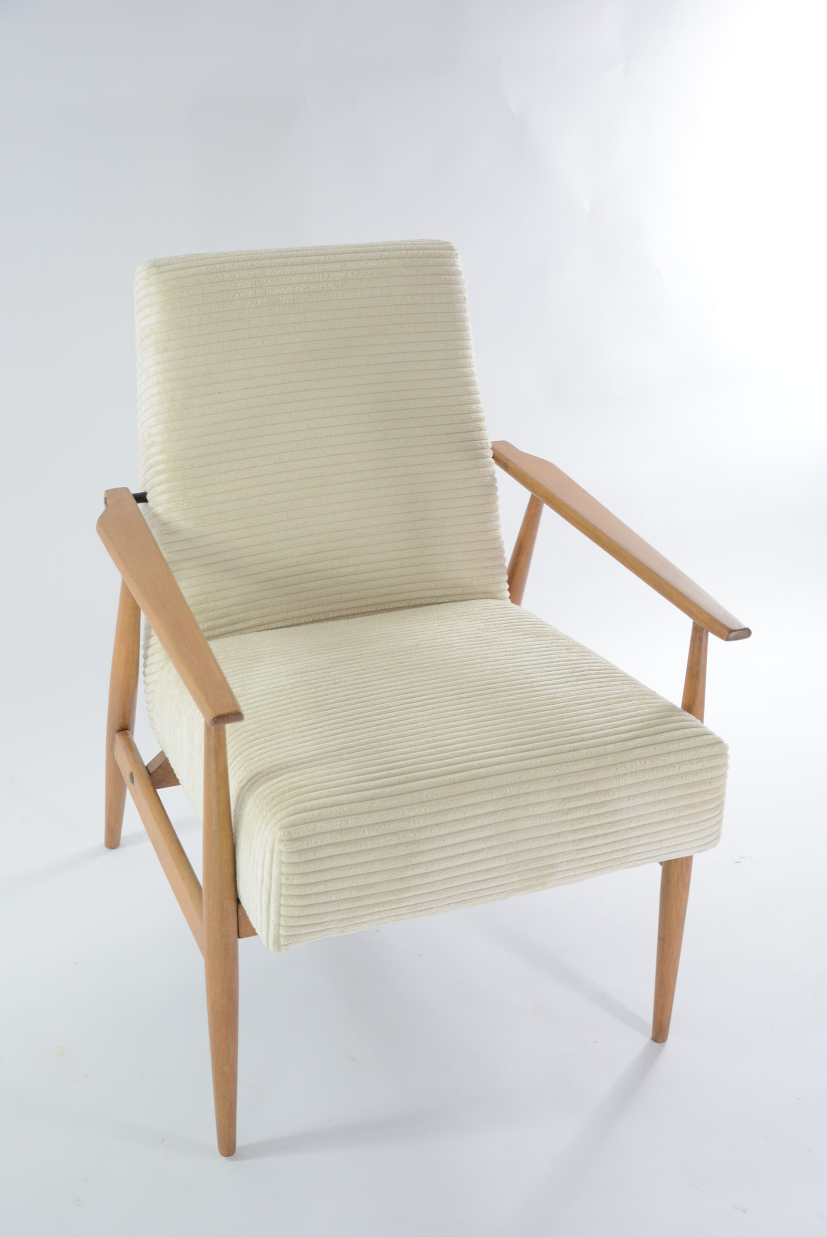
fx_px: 1548
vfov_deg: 43.6
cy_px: 618
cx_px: 414
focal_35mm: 45
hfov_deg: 29.9
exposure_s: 1/100
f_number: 5
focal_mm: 30
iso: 400
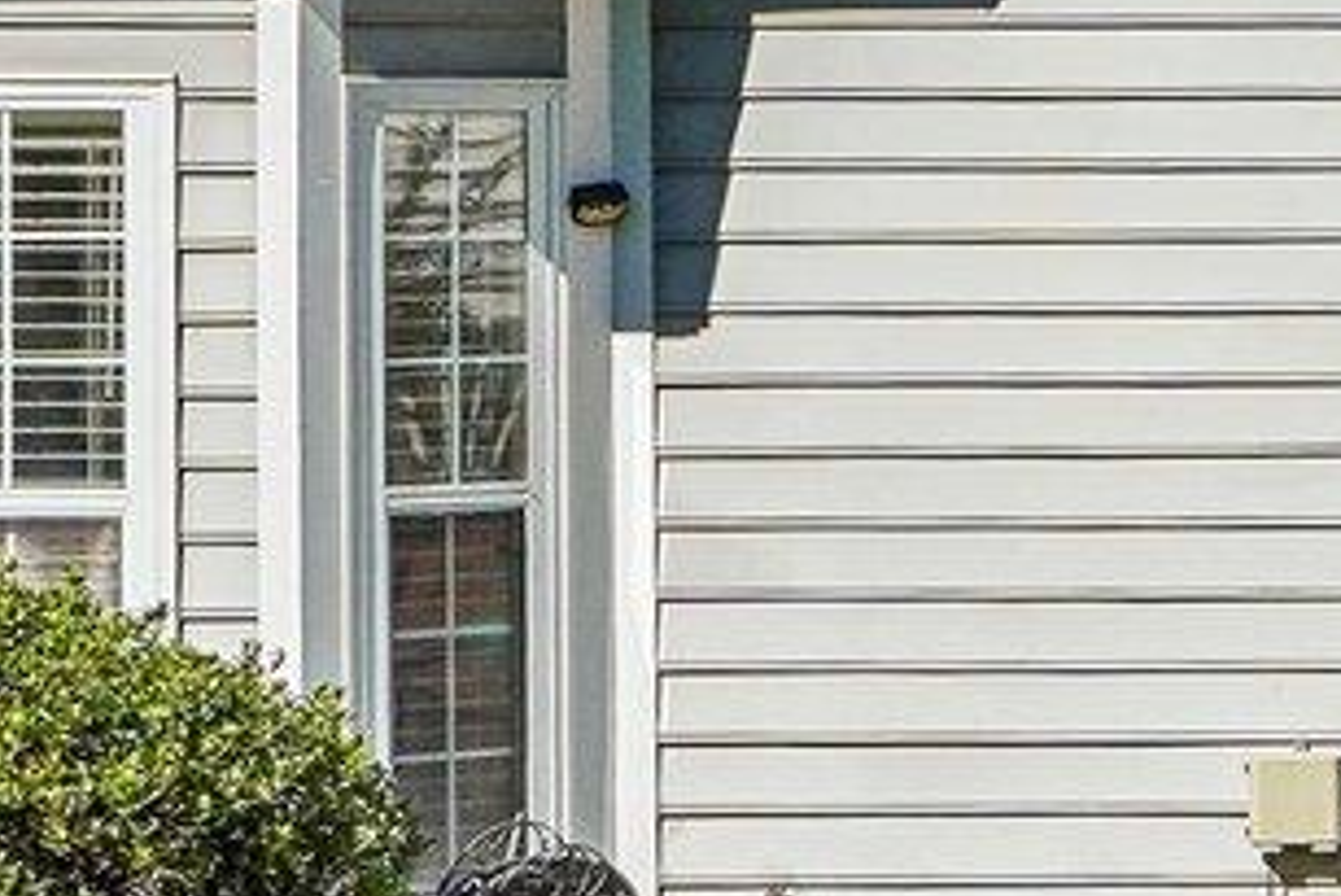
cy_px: 55
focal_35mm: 200
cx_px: 2372
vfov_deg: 6.9
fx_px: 7453
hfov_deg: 9.8
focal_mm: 20
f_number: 8
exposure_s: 1/250
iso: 100
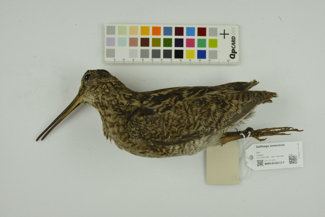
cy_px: 108
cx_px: 162
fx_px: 316
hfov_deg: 54.4
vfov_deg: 37.9
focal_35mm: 35
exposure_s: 1/160
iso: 800
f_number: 16
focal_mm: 35
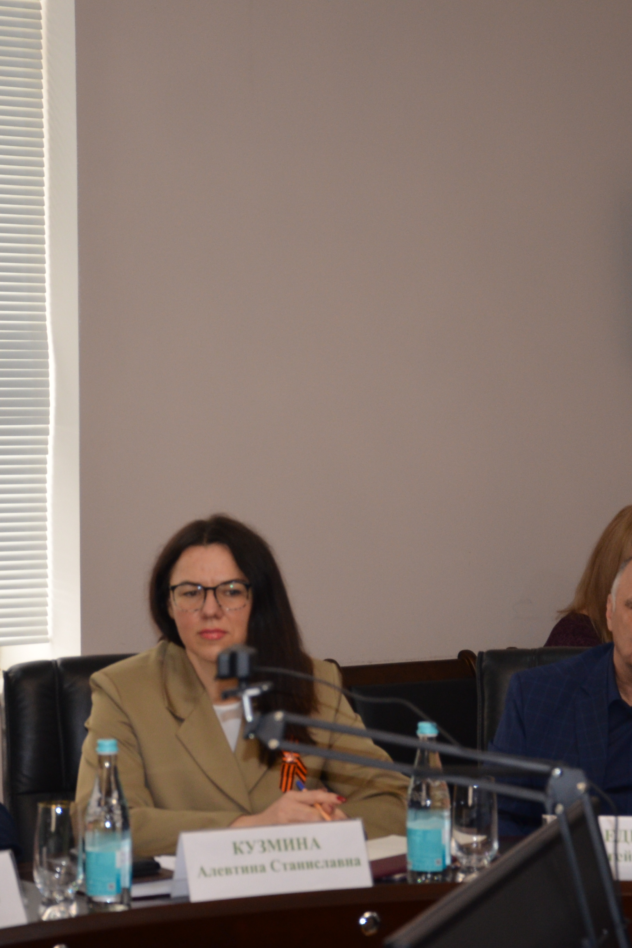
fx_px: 3002
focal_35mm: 114
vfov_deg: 17.9
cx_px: 270
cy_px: 477
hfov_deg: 12.0
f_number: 5
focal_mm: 50
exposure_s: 1/60
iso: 720
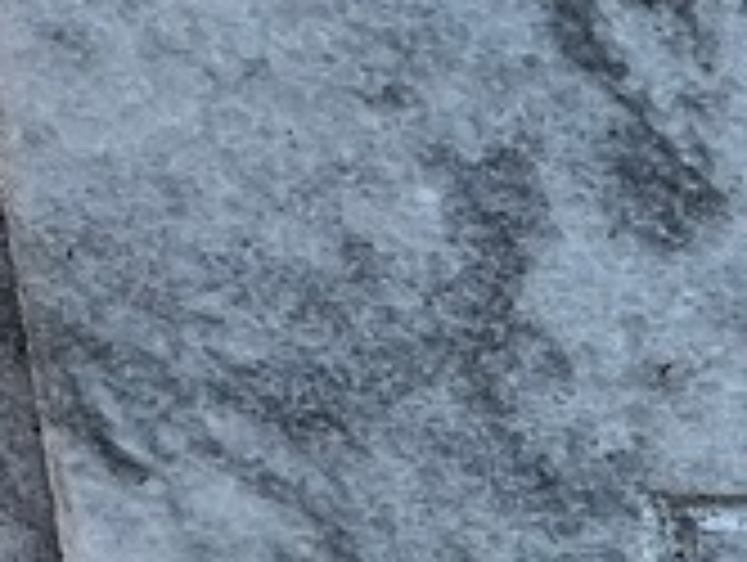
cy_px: 787
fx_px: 8018
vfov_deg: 4.0
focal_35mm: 371
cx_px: 1328
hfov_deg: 5.3
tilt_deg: -40.3
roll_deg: +2.6
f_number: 2.8
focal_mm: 9
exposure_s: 1/190
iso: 32
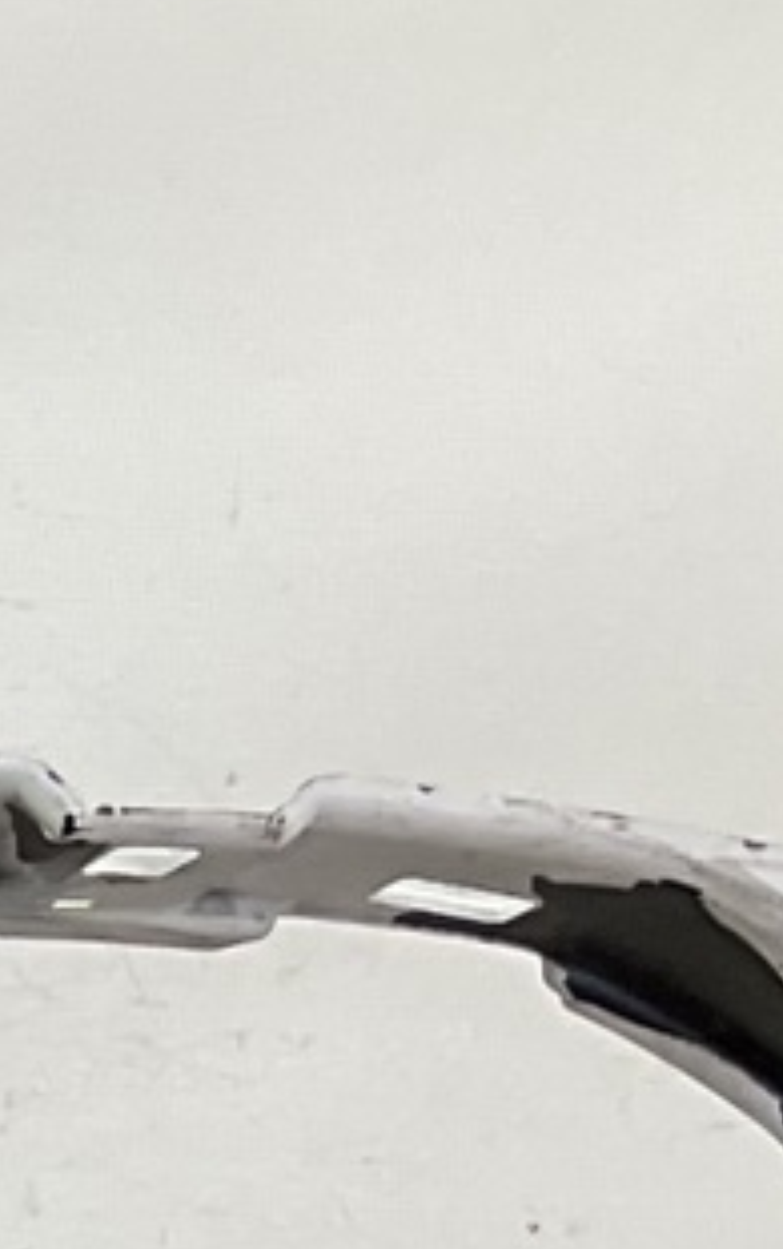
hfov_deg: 5.8
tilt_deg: -21.2
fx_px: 6779
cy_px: 2908
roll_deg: -1.8
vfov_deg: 9.5
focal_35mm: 199
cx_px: -2221
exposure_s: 1/104
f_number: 1.8
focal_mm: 3
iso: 16
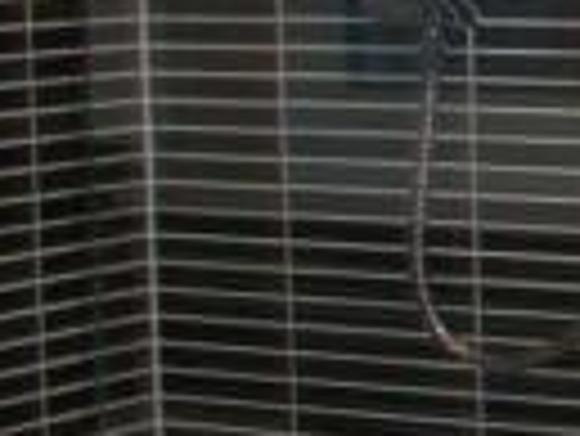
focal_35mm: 172
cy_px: 164
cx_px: 1261
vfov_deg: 8.6
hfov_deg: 10.3
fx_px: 2885
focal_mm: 7.9
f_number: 2.8
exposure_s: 1/60
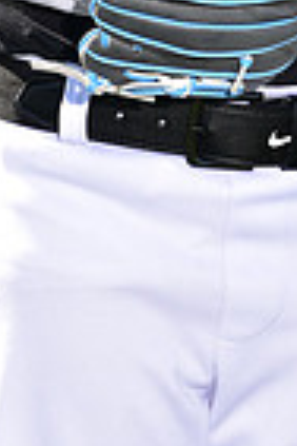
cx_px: 188
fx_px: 9429
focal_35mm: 762
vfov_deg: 2.7
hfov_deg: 1.8
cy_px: -316
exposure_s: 1/250
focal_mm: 185
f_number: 5
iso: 80
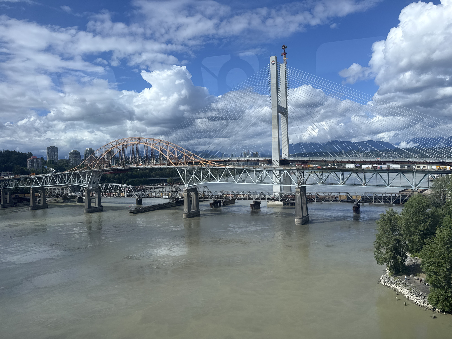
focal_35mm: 24
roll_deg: -0.4
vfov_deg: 56.8
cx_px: 226
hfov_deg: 71.6
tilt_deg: -4.2
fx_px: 313
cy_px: 170
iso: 80
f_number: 1.78
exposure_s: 1/3413
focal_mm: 6.76
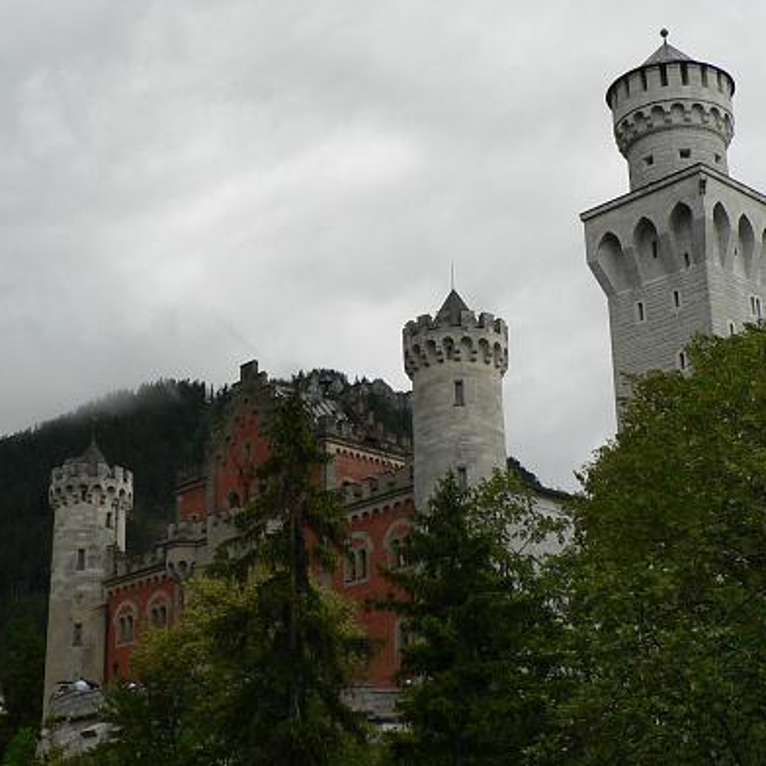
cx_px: 383
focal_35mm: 65
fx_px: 1627
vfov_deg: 26.5
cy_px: 328
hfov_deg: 26.5
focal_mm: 6
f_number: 4
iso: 80
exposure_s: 1/320
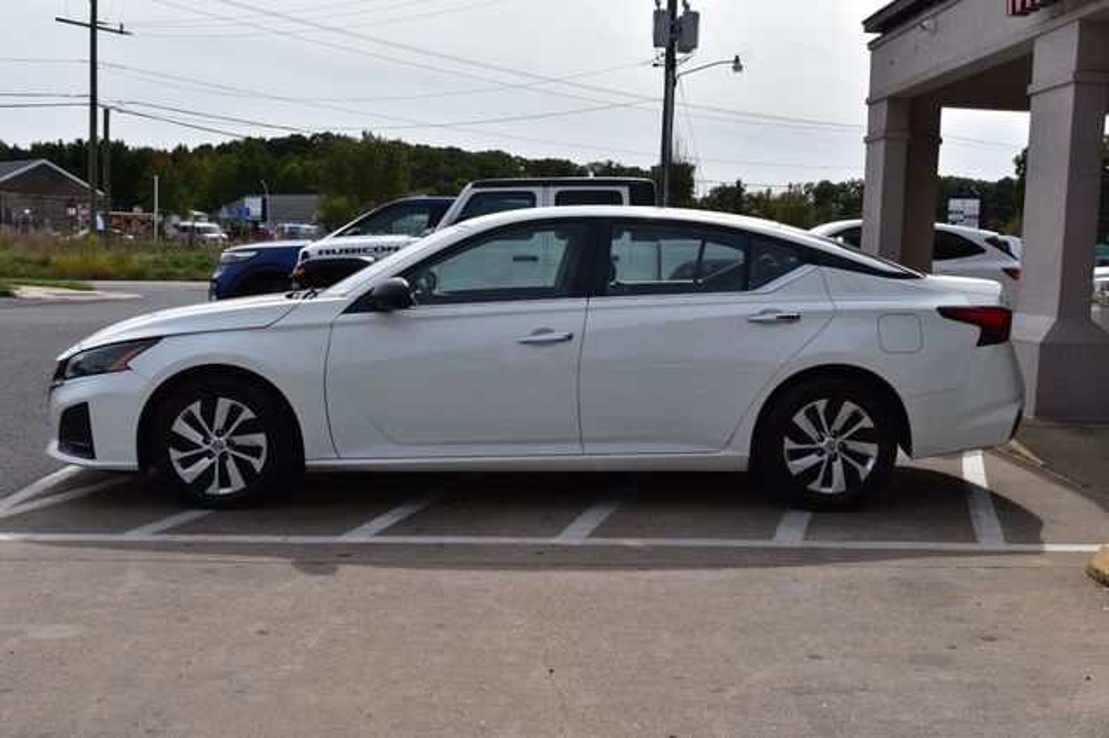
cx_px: 554
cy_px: 369
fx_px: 1293
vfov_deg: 31.9
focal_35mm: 42
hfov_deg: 46.4
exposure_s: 1/500
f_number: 11
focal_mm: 28
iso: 220
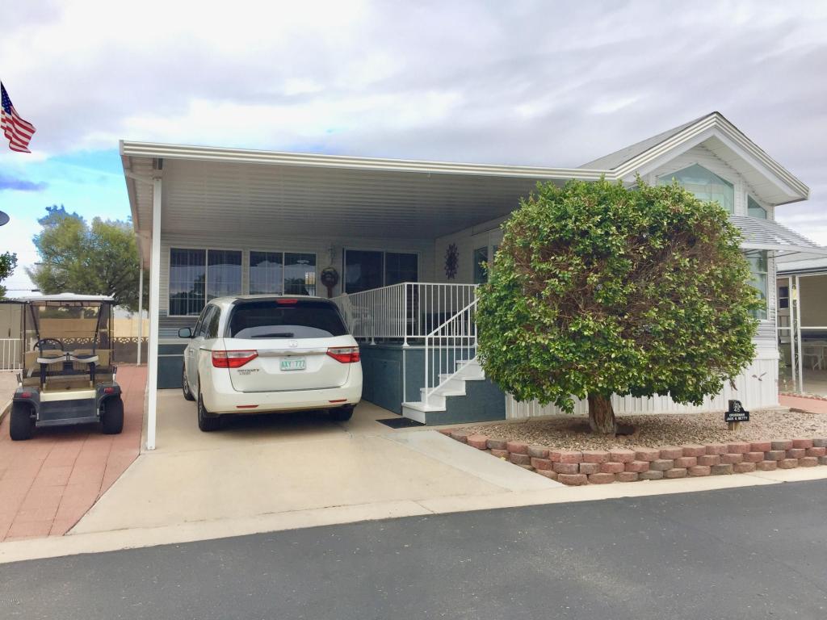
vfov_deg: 48.2
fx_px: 693
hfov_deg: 61.7
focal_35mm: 29
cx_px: 414
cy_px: 310
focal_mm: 4.15
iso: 32
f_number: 2.2
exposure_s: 1/501
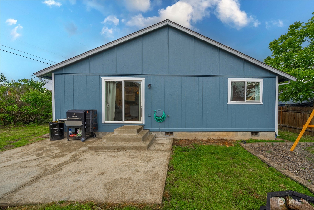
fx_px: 105
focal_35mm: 12
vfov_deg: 90.1
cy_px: 105
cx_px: 157
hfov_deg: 112.6
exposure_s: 1/60
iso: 80
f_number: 7.1
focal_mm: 12
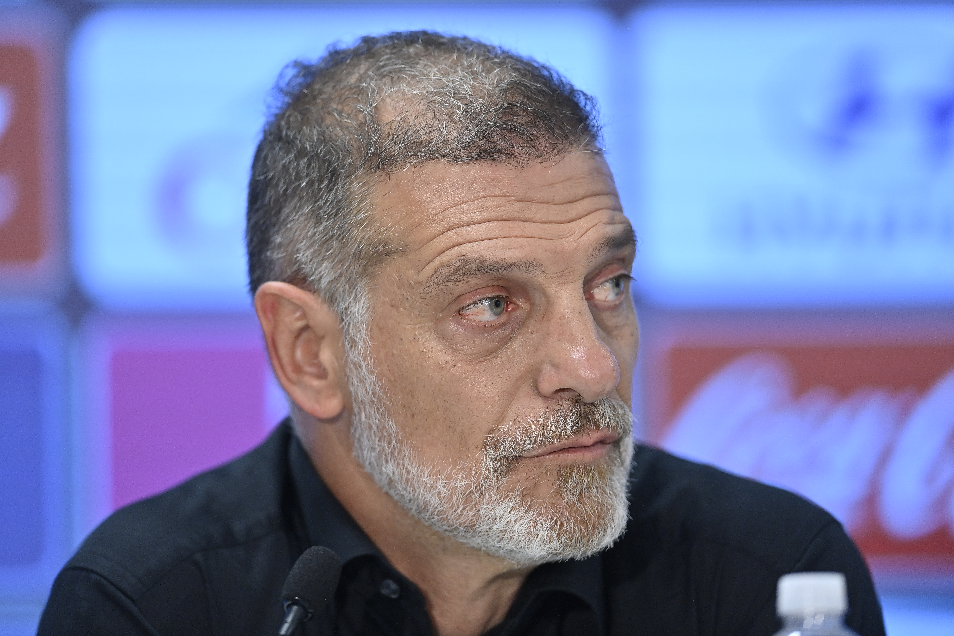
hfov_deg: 5.2
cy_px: 318
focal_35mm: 400
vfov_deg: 3.4
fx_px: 10599
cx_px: 477
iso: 2500
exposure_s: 1/500
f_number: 2.8
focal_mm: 400
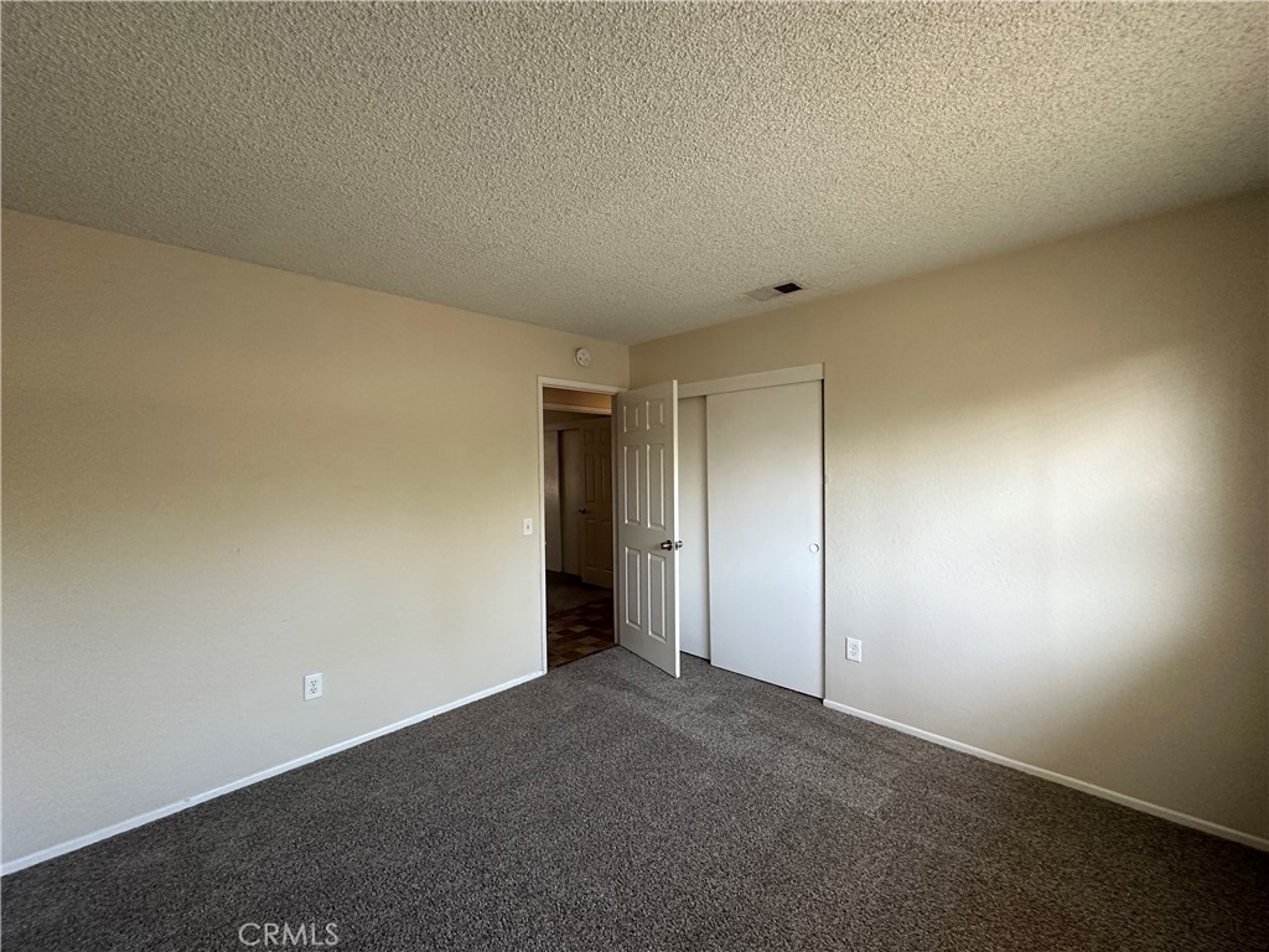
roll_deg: +0.4
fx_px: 513
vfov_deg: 85.7
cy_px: 476
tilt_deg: +0.6
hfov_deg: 102.1
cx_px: 634
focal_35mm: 14
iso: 320
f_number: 2.2
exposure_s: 1/120
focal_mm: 2.22
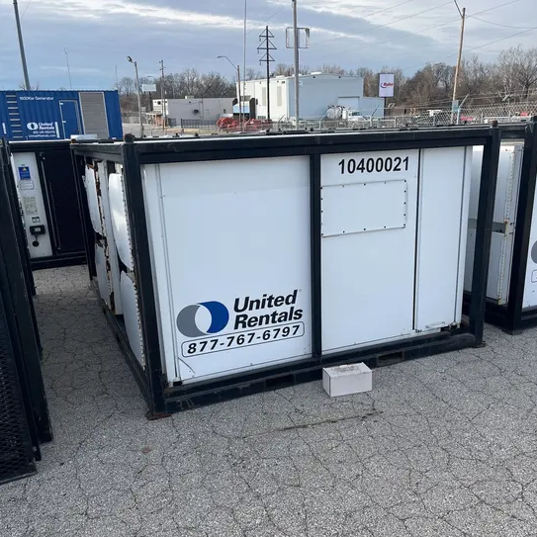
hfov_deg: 52.5
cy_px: 309
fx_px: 544
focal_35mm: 31
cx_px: 270
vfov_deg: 52.3
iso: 50
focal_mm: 5.1
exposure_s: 1/1776
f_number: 1.6
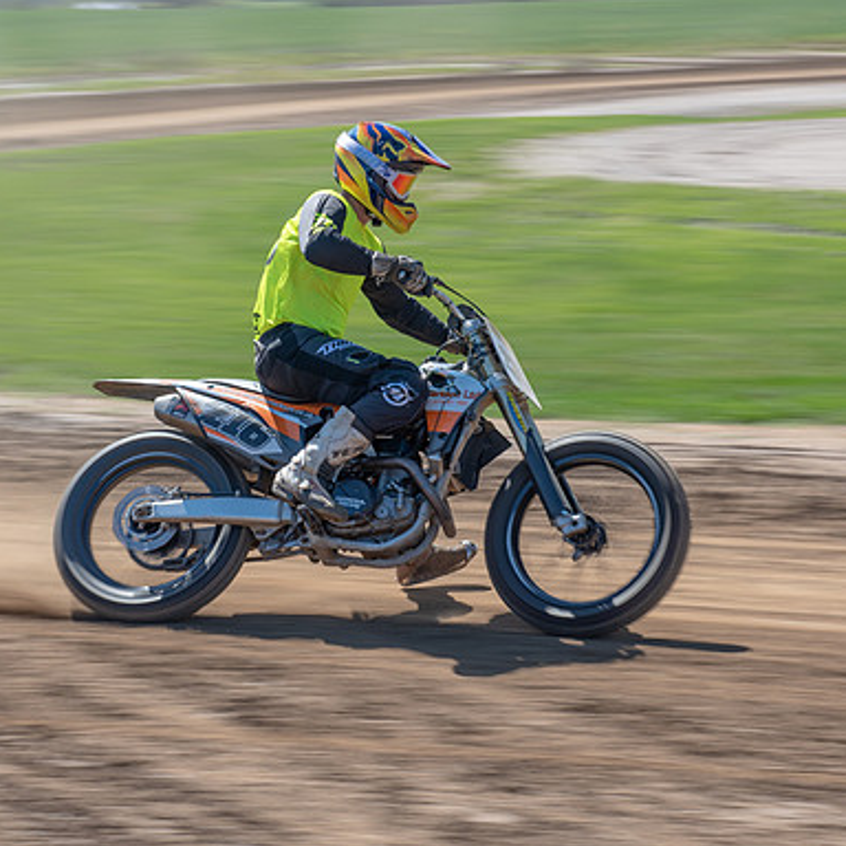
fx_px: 2599
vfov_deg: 18.5
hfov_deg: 18.5
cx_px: 335
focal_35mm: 94
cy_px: 424
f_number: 8
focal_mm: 70
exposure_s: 1/100
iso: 200
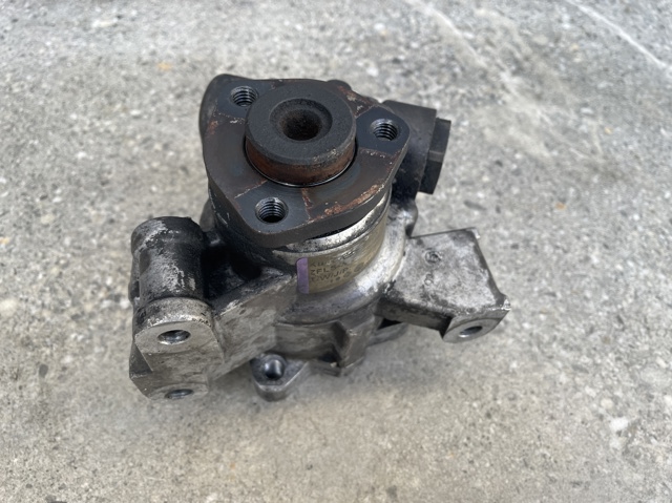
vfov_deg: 53.0
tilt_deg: -55.6
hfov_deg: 67.3
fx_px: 504
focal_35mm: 26
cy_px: 252
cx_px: 336
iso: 40
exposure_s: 1/121
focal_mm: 4.2
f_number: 1.6
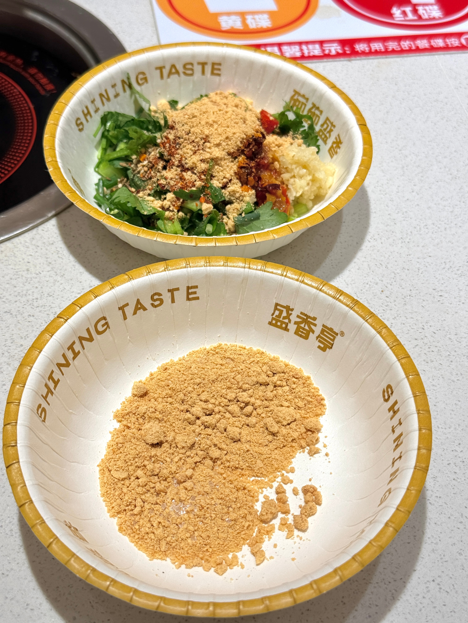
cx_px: 234
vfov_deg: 39.7
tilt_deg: -49.5
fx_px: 865
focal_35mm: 48
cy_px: 312
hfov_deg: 30.3
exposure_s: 1/778
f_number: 1.78
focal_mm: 6.76
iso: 64
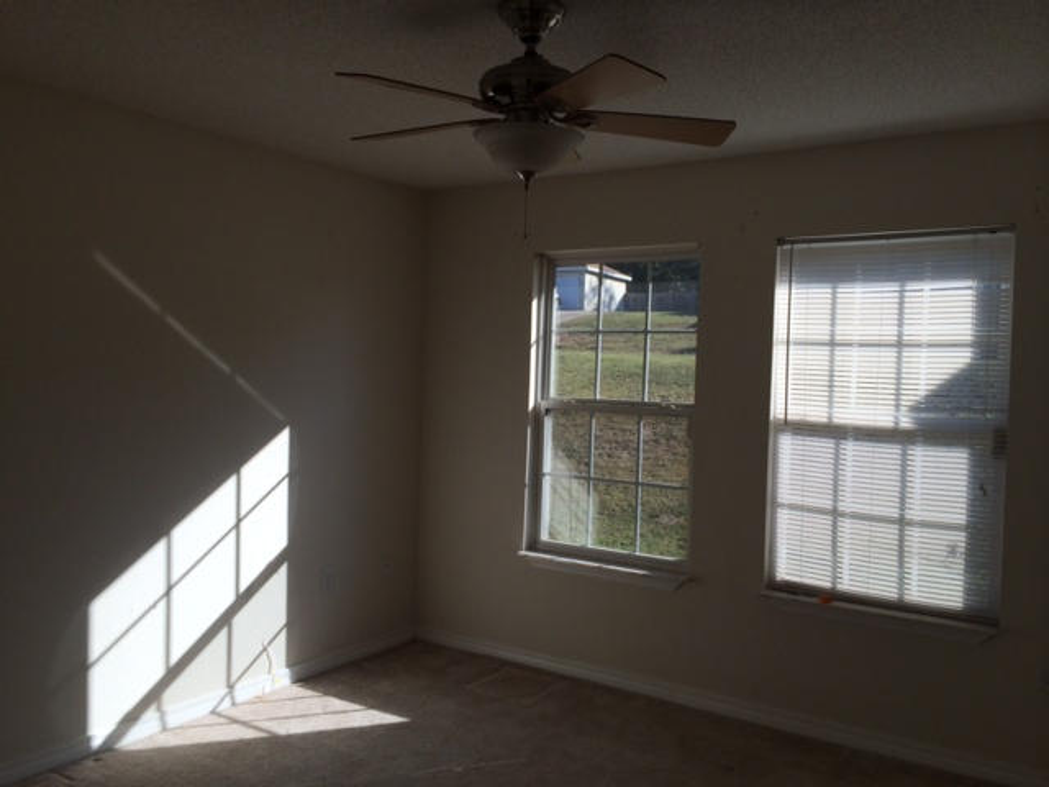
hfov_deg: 60.0
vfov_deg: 46.8
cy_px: 394
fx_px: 909
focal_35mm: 30
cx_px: 524
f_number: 2.2
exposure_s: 1/1053
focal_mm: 4.12
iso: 32
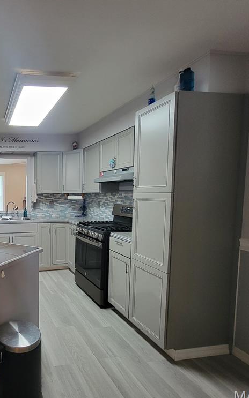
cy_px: 202
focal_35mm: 19
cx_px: 13
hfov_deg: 52.4
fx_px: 206
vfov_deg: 88.0
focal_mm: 2.2
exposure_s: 1/30
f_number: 2.2
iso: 320
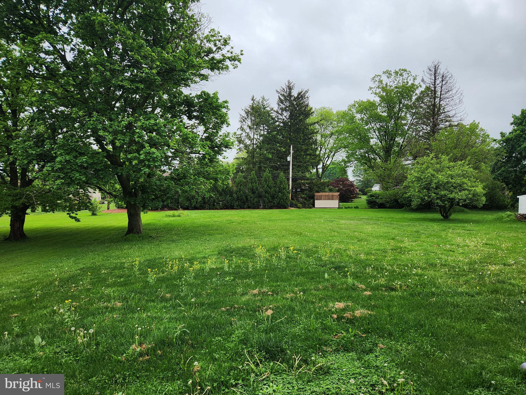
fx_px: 349
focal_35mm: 23
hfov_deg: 73.9
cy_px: 198
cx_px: 263
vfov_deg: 58.9
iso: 20
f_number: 1.8
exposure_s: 1/919
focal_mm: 5.4
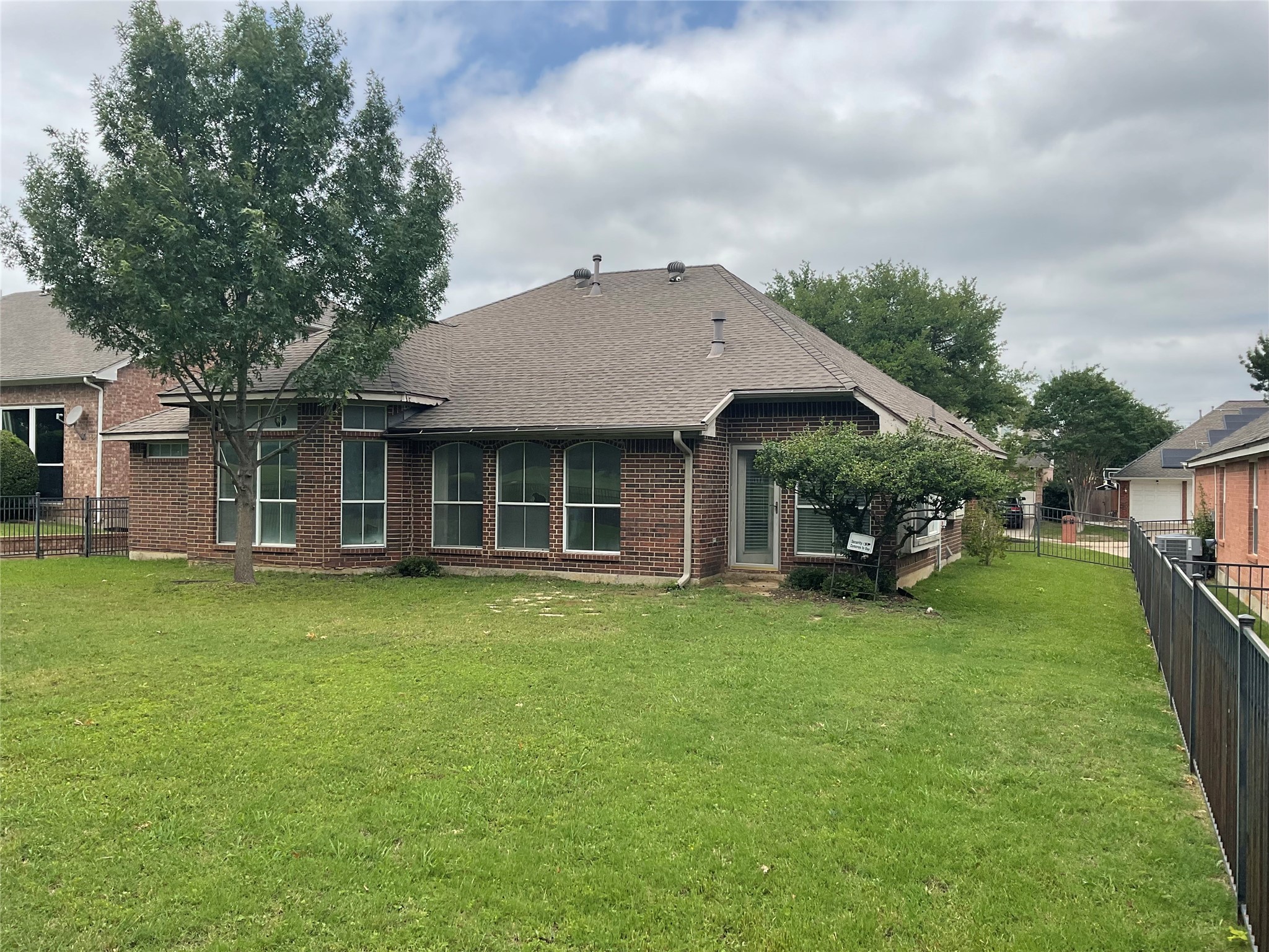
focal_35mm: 29
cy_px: 476
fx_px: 1063
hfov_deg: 61.7
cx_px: 634
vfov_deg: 48.2
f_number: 1.8
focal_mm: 3
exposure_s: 1/2227
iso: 16
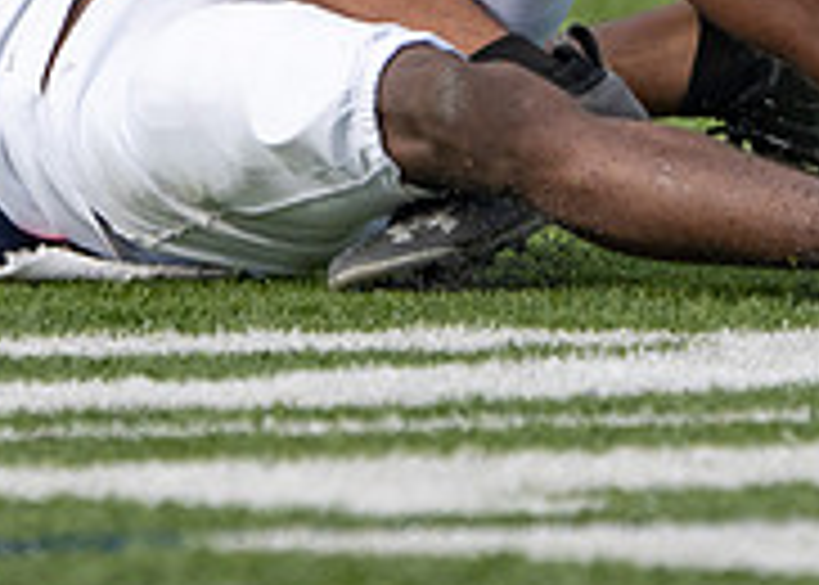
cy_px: -60
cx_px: -237
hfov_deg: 1.4
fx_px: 33472
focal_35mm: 1439
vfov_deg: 1.0
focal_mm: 324
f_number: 5.6
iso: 320
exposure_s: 1/1250
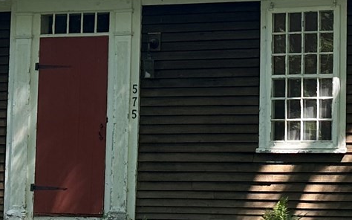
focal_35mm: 110
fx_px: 1055
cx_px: 402
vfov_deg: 11.9
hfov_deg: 18.1
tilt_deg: +2.3
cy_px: 75
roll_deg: +0.1
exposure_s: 1/750
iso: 80
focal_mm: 6.86
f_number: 1.78
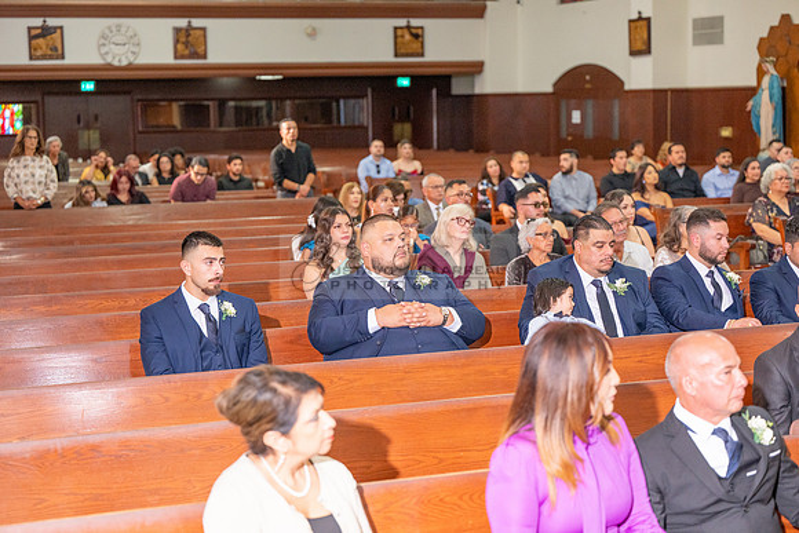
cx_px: 400
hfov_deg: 28.8
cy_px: 266
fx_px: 1554
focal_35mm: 70
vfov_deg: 19.5
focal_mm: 70
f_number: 3.2
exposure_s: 1/200
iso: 1000
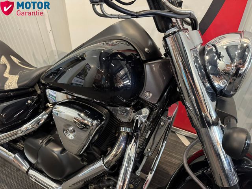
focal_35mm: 24
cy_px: 94
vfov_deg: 56.8
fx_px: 175
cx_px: 126
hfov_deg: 71.6
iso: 640
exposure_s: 1/50
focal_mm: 6.76
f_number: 1.78
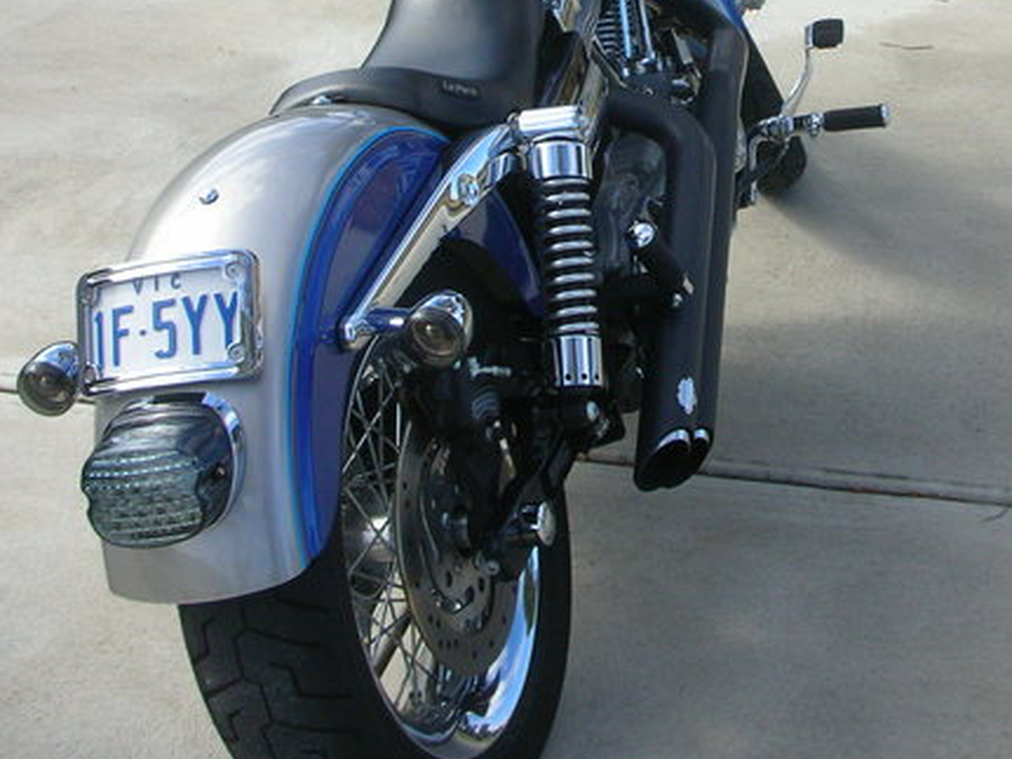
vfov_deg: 22.2
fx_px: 1900
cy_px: 108
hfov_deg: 29.7
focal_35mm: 65
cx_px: 657
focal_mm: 5.8
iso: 50
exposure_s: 1/82
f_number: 8.5
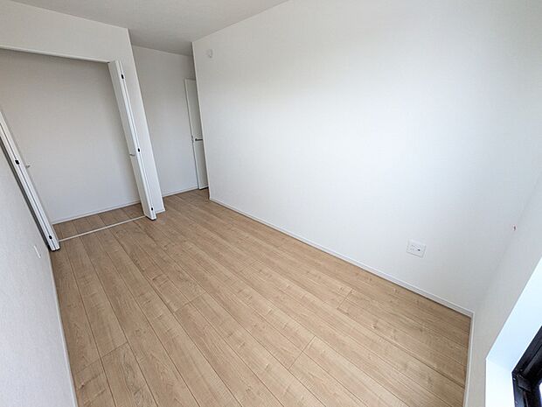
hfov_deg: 102.1
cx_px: 271
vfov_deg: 85.7
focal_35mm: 14
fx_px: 219
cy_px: 204
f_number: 2.2
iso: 211
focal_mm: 1.83
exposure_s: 1/120
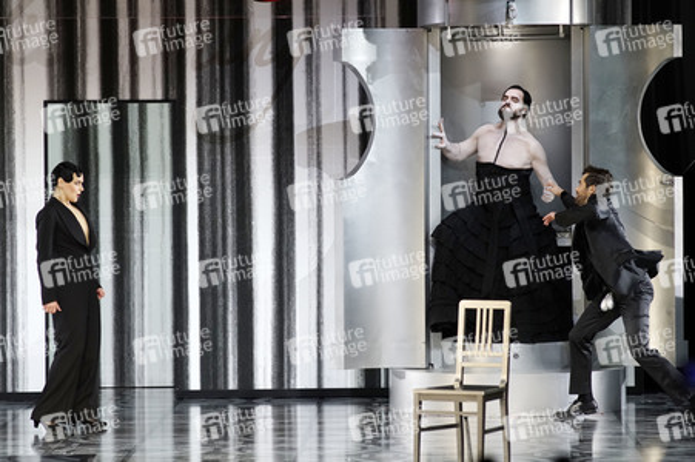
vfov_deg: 6.9
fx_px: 3858
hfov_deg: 10.3
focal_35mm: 200
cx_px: 348
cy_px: 231
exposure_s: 1/500
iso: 1600
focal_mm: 200
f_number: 5
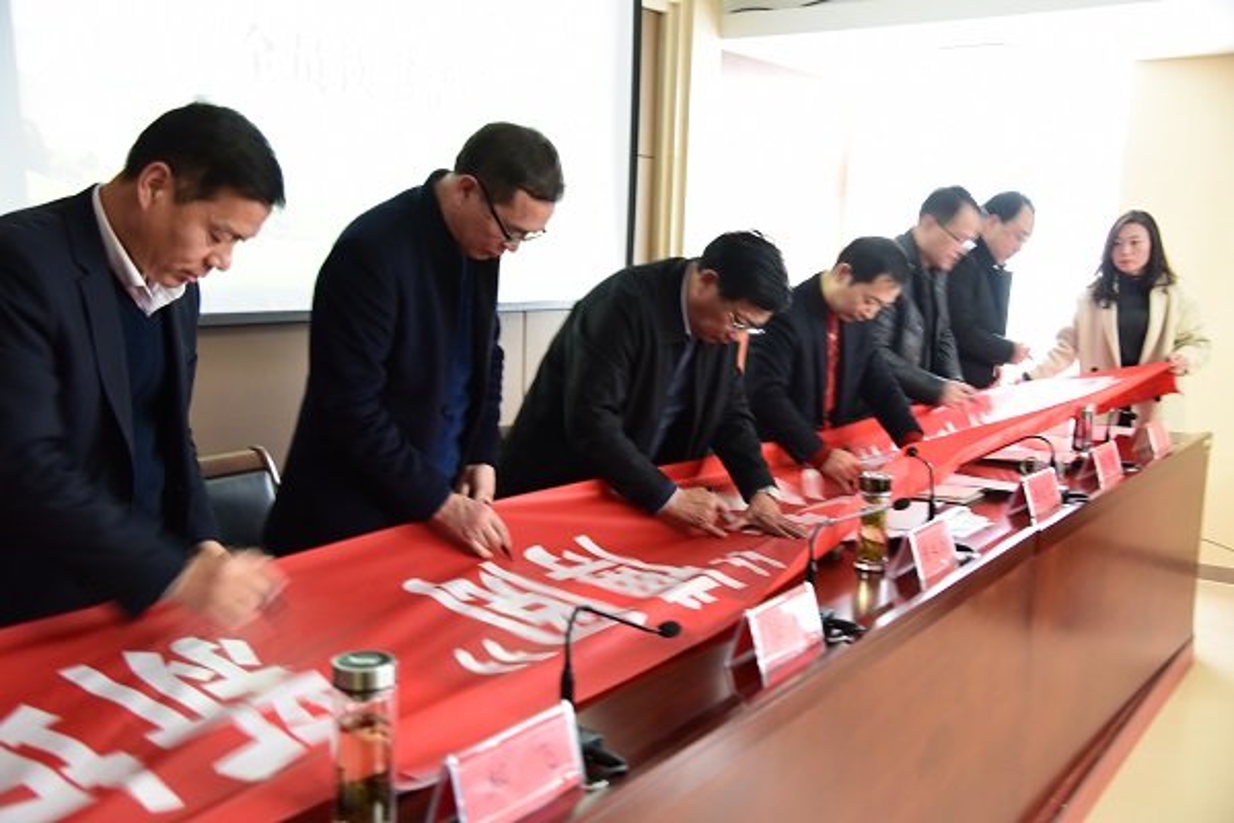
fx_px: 1200
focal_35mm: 35
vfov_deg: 37.9
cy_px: 412
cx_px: 617
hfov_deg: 54.4
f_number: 4
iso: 1600
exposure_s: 1/10
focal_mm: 35
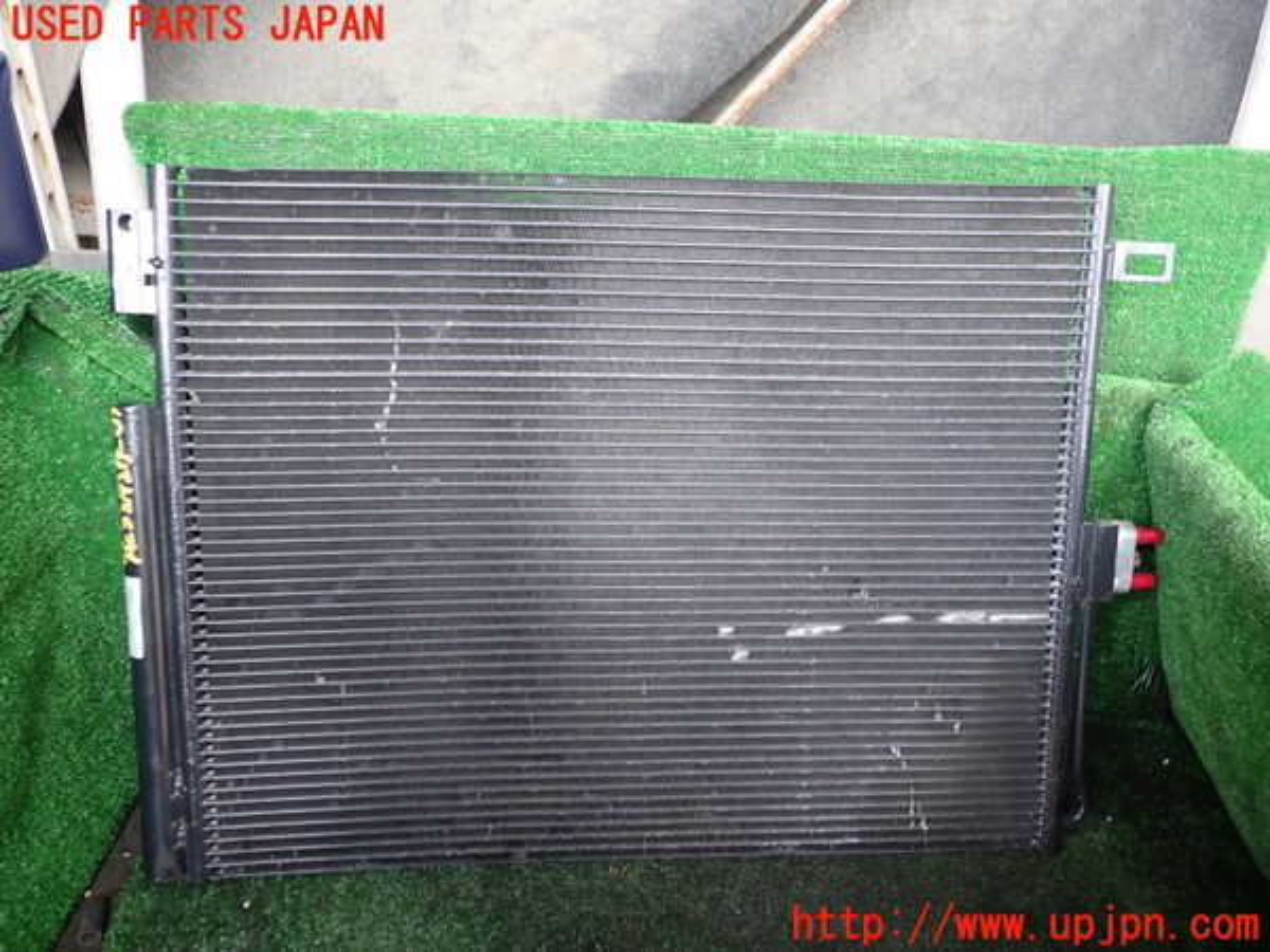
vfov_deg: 46.8
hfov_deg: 60.0
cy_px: 476
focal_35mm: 30
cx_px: 635
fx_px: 1101
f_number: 2.3
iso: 160
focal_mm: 5.4
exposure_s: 1/60
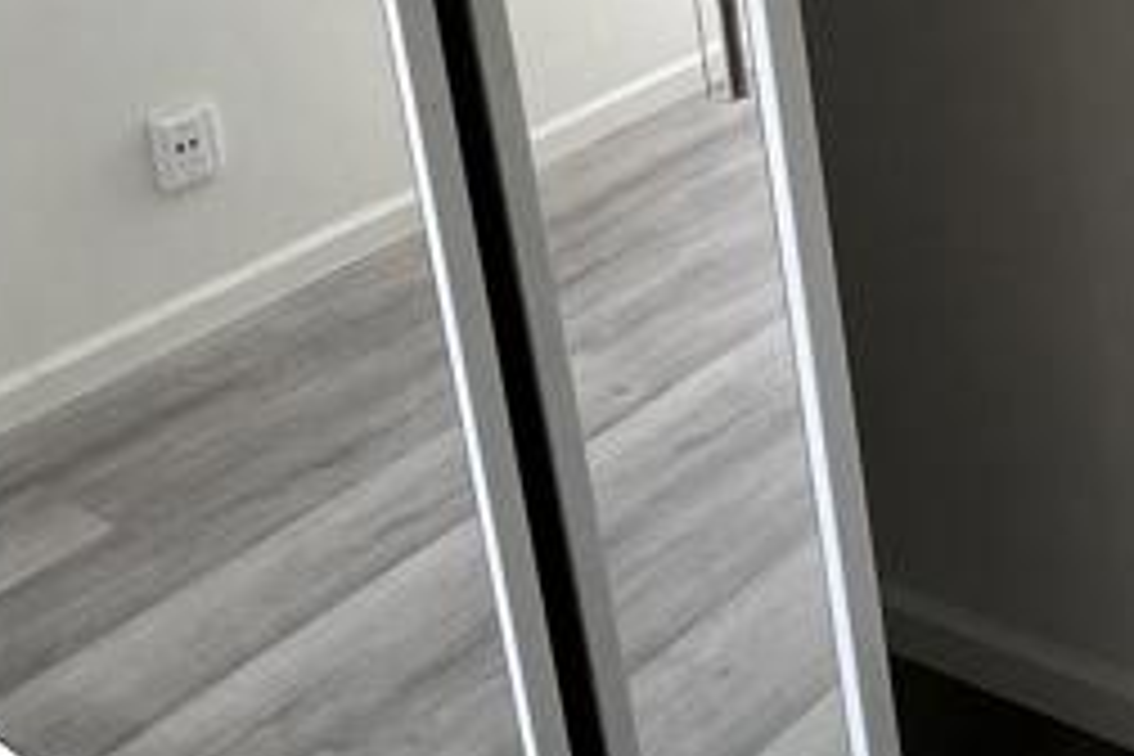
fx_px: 1732
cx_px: 873
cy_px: -148
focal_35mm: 55
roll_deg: +7.6
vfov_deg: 22.7
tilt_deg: -11.7
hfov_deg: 35.3
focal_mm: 1.57
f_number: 1.8
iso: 80
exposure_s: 1/99
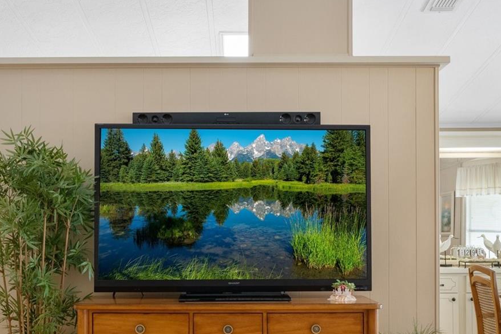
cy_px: 225
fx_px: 591
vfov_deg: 31.3
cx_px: 228
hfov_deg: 45.9
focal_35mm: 42
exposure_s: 1/5
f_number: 8
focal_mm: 15.5
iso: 500
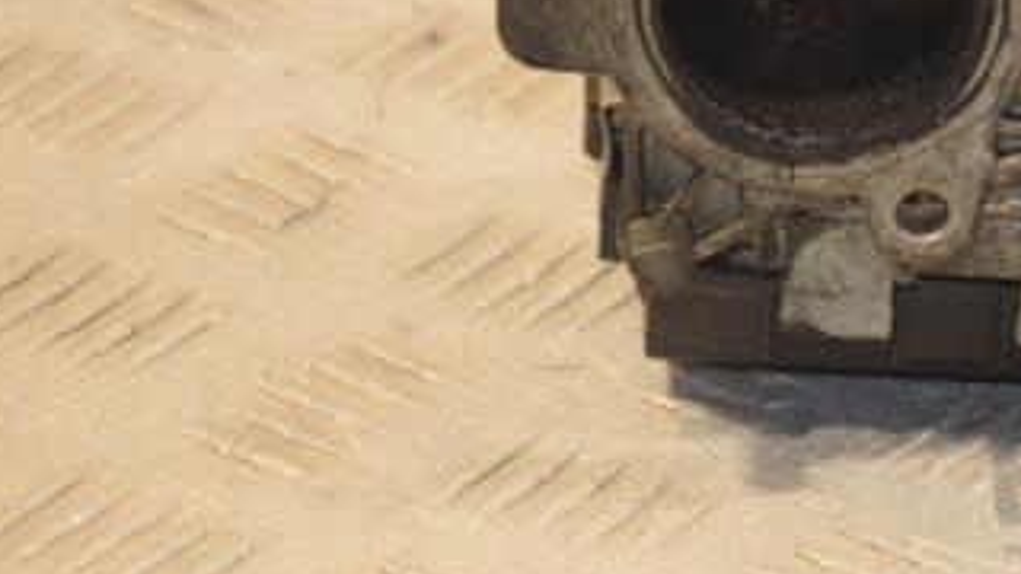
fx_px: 8365
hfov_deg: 7.0
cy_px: 51
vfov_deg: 3.9
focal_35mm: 309
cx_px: 935
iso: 800
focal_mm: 105
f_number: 5.6
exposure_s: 1/160
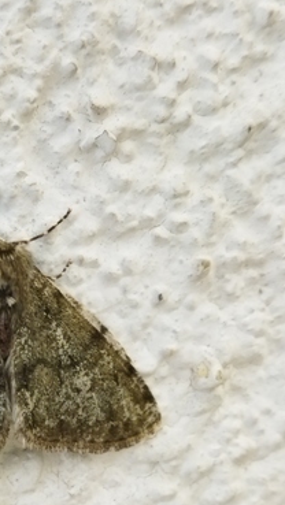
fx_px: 684
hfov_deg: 22.3
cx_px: -22
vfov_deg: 39.5
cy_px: 375
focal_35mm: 51
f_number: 1.79
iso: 99
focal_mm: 4.71
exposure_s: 1/1044
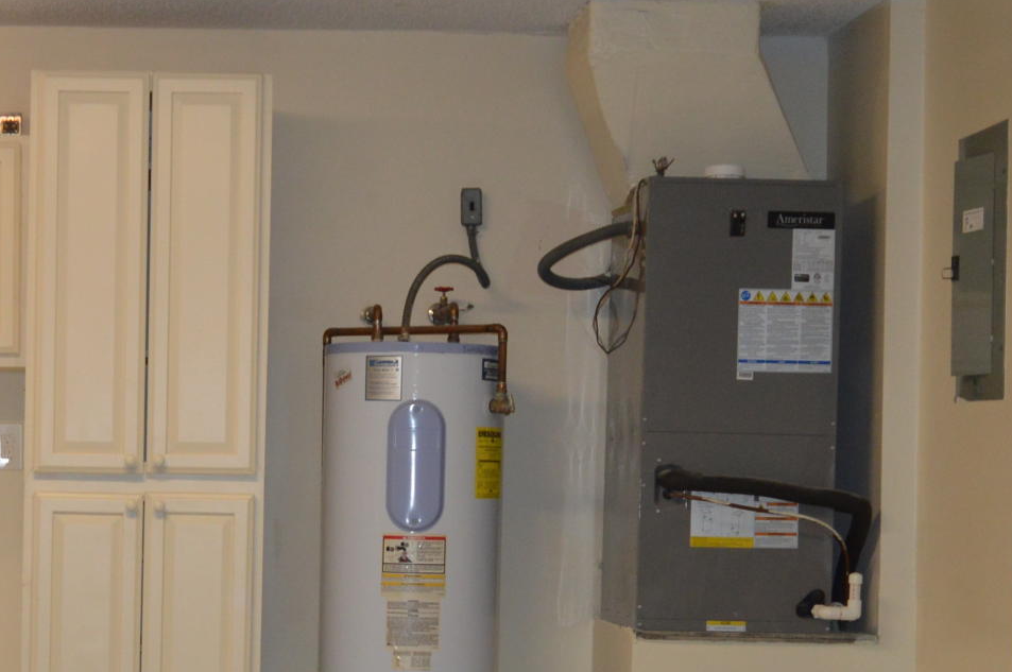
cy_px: 568
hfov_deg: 23.5
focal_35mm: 85
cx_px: 166
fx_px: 2387
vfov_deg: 15.9
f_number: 4
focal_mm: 18
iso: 400
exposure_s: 1/80
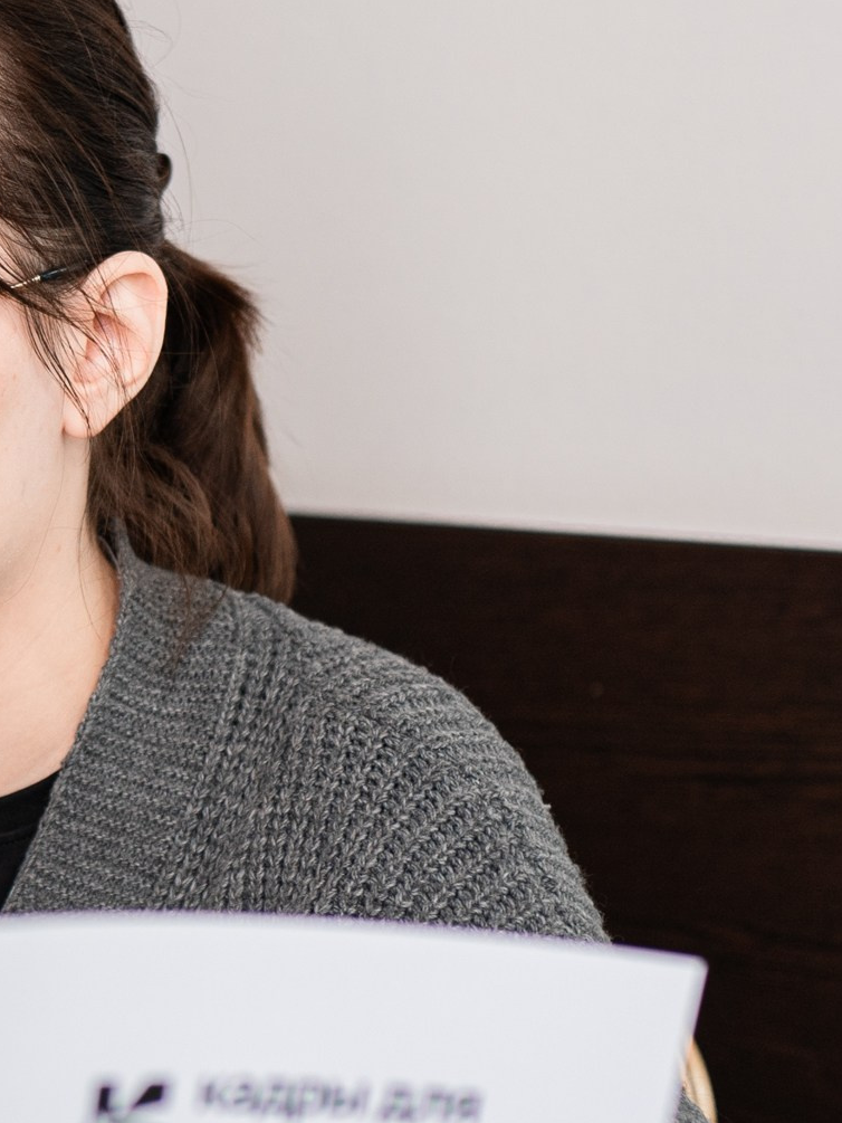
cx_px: -32
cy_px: 667
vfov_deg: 16.7
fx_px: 3826
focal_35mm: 118
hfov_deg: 12.4
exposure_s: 1/125
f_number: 2
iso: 400
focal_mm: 35
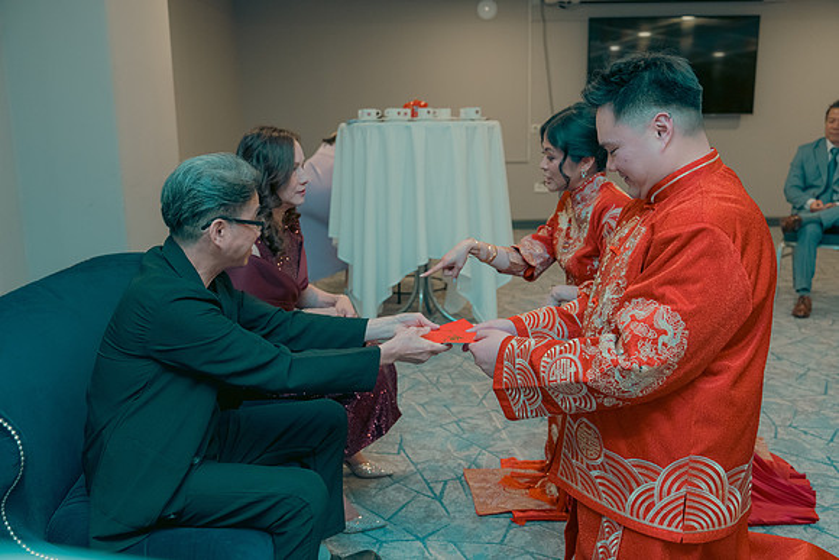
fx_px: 793
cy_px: 280
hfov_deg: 55.8
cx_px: 420
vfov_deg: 38.9
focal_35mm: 34
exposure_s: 1/160
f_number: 3.5
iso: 2500
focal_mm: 34
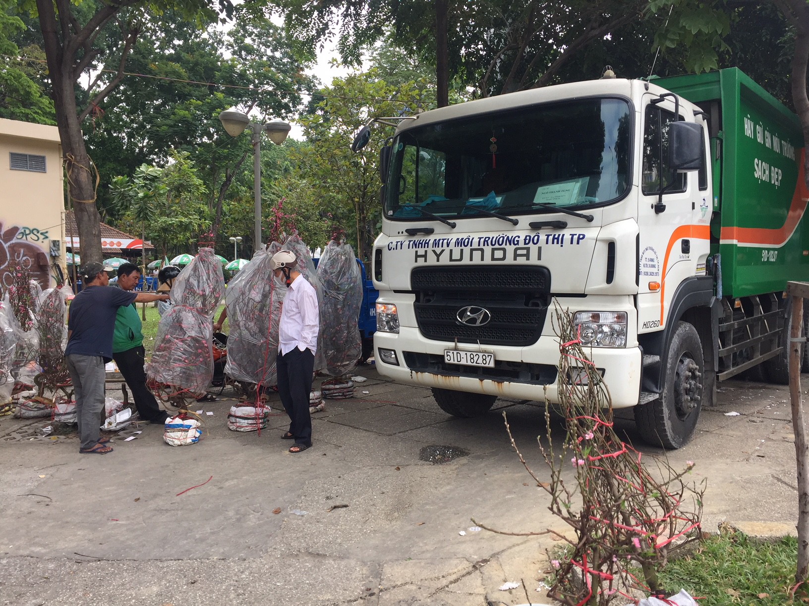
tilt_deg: -3.0
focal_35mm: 29
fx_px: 678
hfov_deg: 61.7
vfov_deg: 48.2
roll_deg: -0.7
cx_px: 404
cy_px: 303
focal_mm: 4.15
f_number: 2.2
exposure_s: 1/514
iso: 32
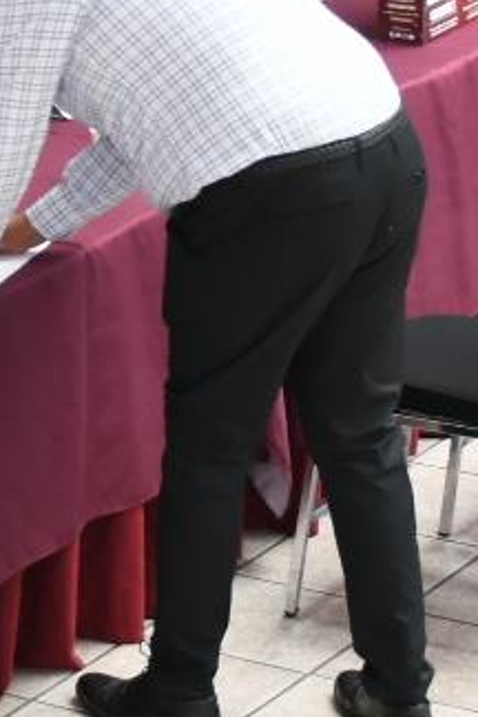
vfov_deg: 9.1
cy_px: 40
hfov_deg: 6.1
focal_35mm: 225
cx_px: -31
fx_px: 4481
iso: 640
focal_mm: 30
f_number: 4
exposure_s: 1/100
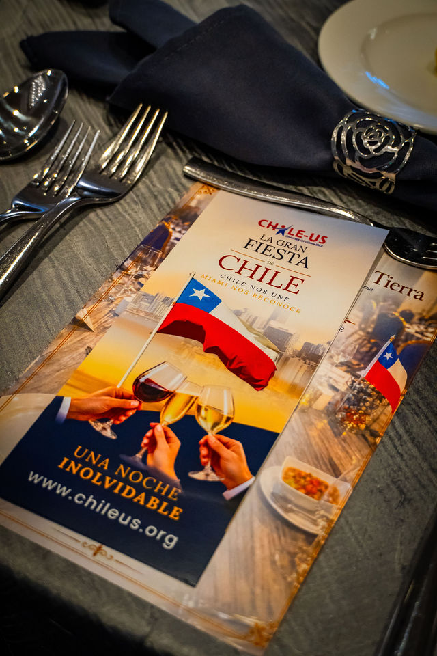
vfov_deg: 37.9
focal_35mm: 52
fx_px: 956
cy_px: 328
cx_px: 218
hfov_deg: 25.8
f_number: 4.5
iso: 2000
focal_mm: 35
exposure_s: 1/160
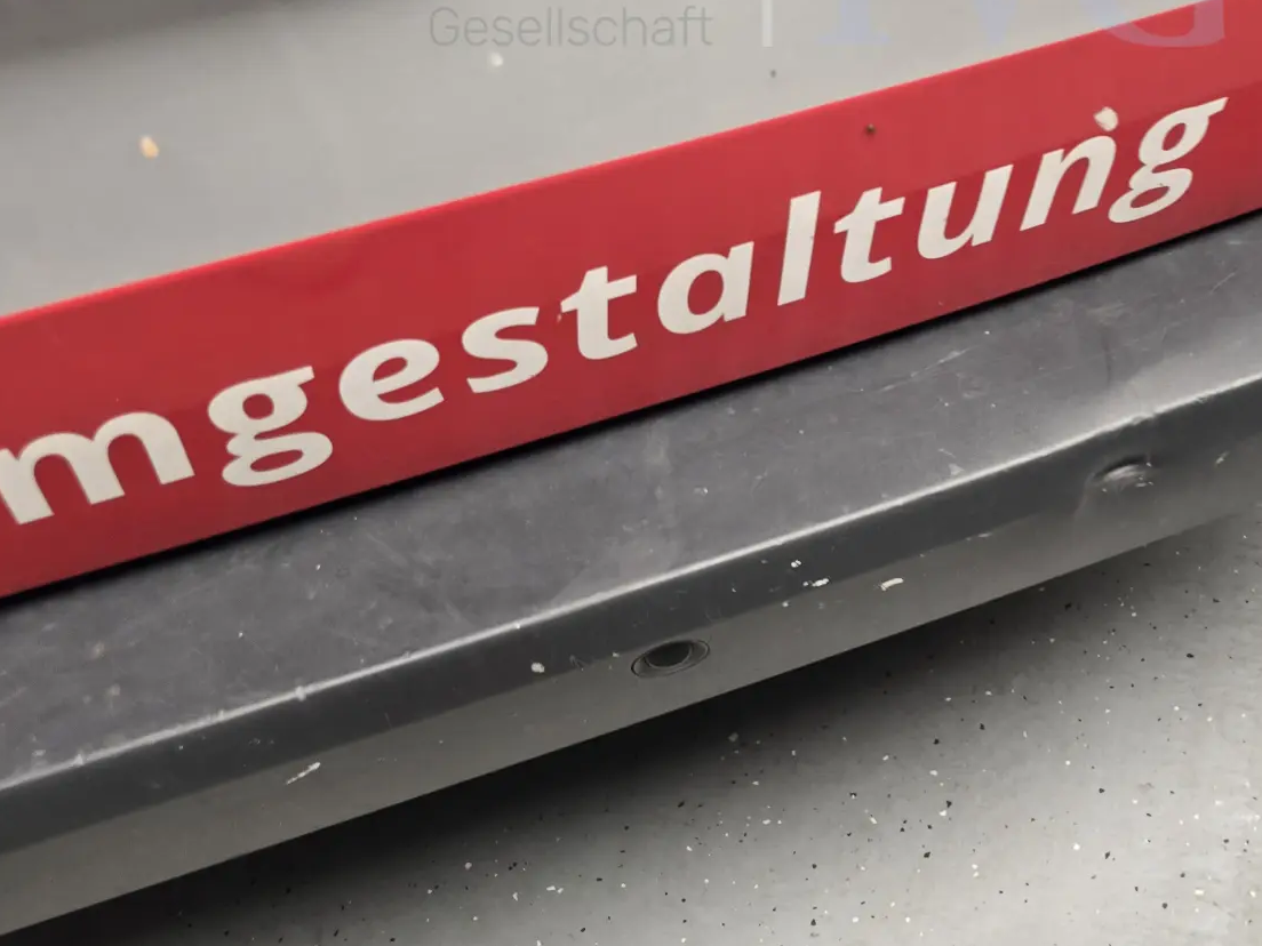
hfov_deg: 43.7
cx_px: 1075
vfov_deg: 35.9
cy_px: 535
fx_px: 1458
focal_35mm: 40
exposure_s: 1/180
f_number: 1.7
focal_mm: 6.3
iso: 80
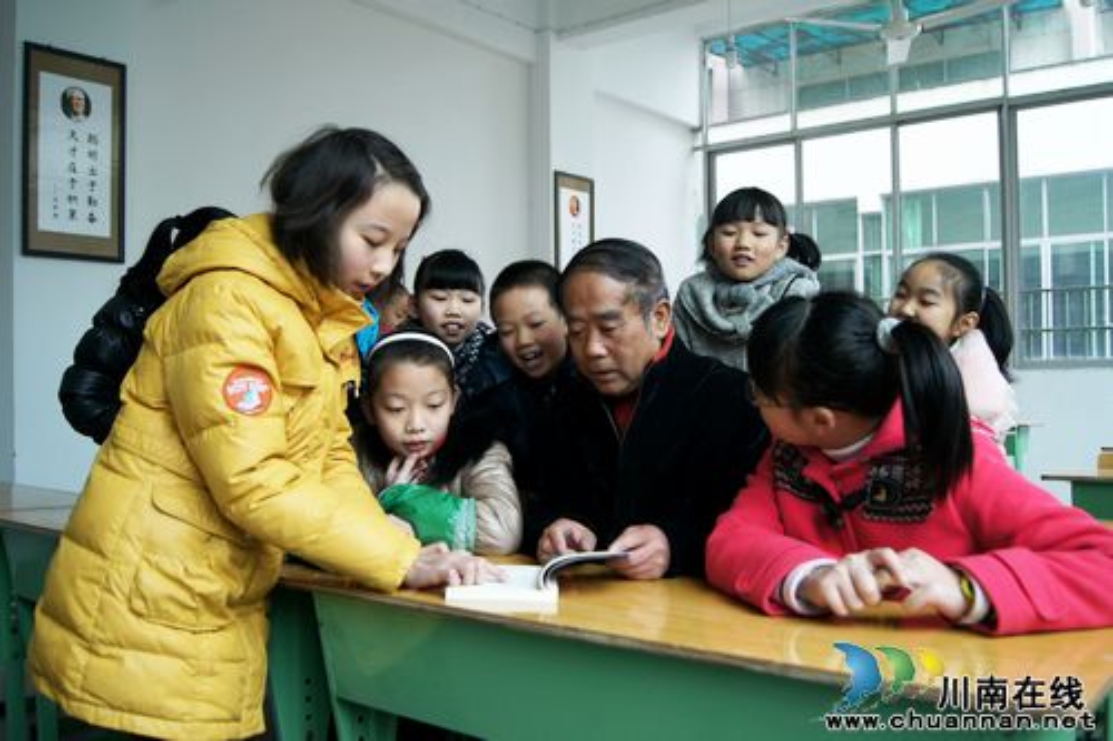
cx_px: 556
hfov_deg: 61.9
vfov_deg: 43.6
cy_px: 370
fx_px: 927
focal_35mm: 30
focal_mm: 20
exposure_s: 1/100
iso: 400
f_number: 4
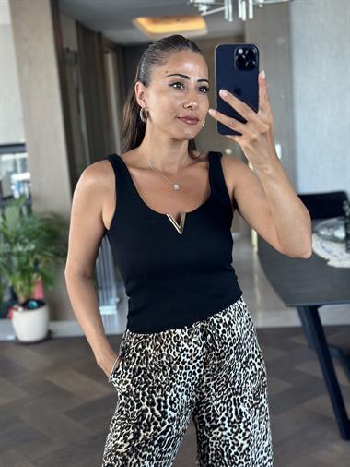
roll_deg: +4.7
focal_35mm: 48
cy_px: 234
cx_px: 175
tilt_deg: -18.5
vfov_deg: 39.6
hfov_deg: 30.3
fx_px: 647
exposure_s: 1/67
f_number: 1.78
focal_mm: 6.86
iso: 125
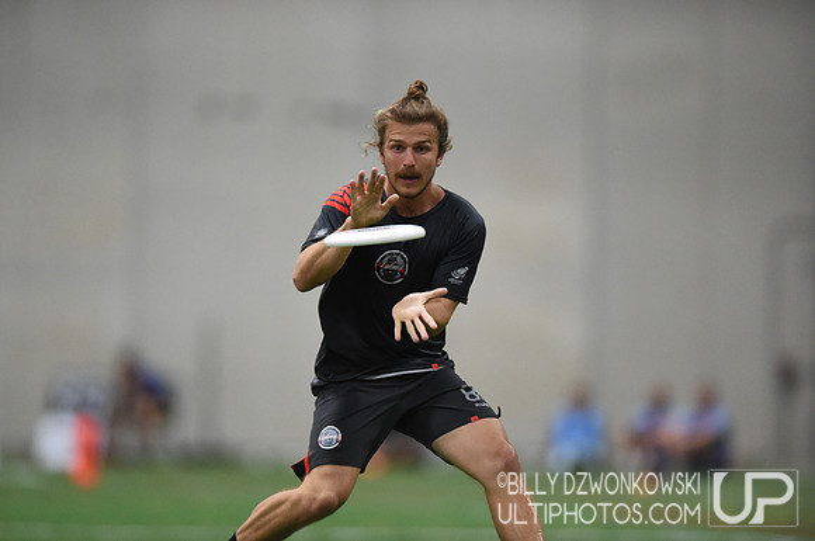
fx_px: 9043
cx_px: 408
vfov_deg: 3.4
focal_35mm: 400
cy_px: 270
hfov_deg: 5.2
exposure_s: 1/500
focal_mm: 400
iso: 10000
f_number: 2.8
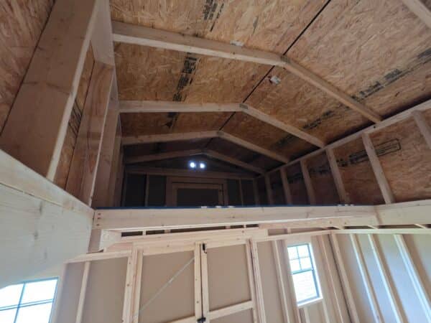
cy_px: 162
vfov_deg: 89.9
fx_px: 162
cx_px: 216
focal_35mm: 13
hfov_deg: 106.2
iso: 1600
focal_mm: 2.2
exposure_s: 1/60
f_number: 2.2
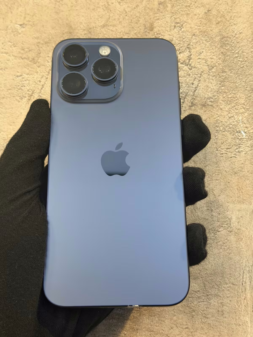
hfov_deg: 30.3
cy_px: 168
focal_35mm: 48
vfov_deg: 39.7
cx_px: 126
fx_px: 468
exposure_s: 1/50
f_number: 1.78
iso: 160
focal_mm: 6.76
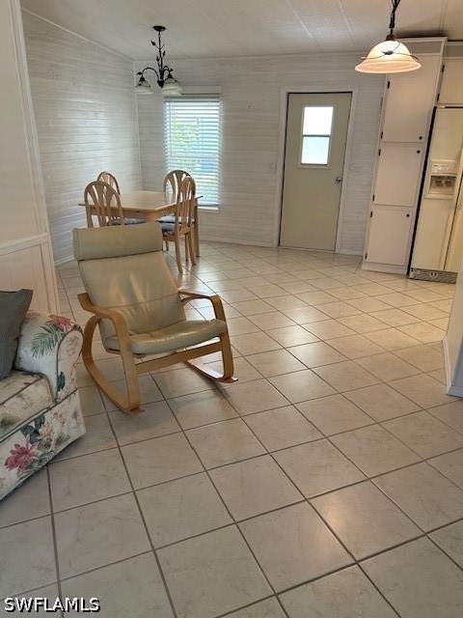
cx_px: 232
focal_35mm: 26
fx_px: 464
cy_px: 309
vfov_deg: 67.3
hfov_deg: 53.1
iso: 80
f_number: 1.5
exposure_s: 1/60
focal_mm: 5.7
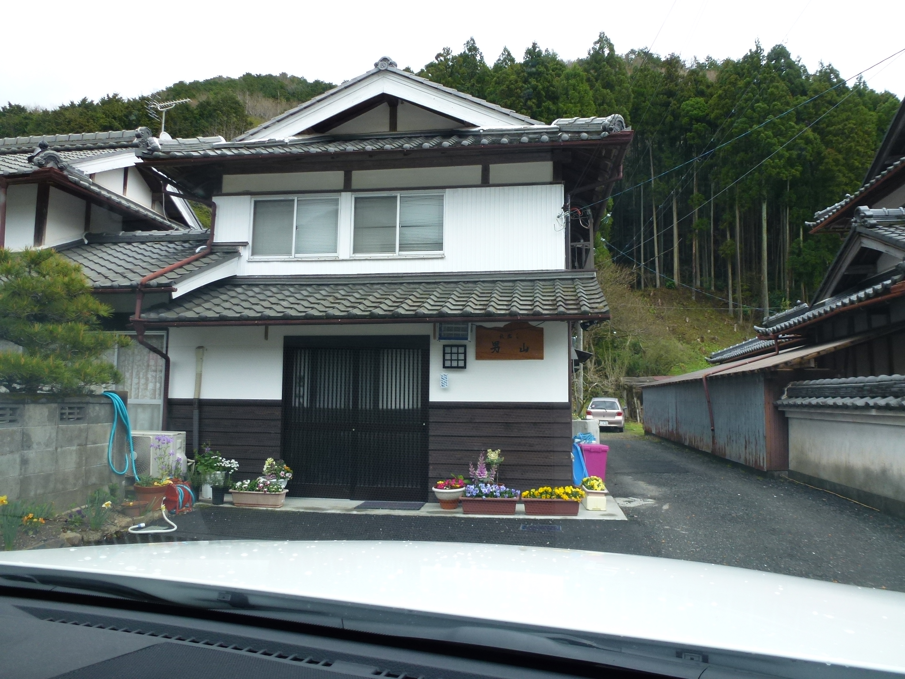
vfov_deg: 56.8
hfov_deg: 71.6
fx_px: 627
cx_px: 452
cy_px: 340
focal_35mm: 24
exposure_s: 1/100
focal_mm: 4.3
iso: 100
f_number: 3.3
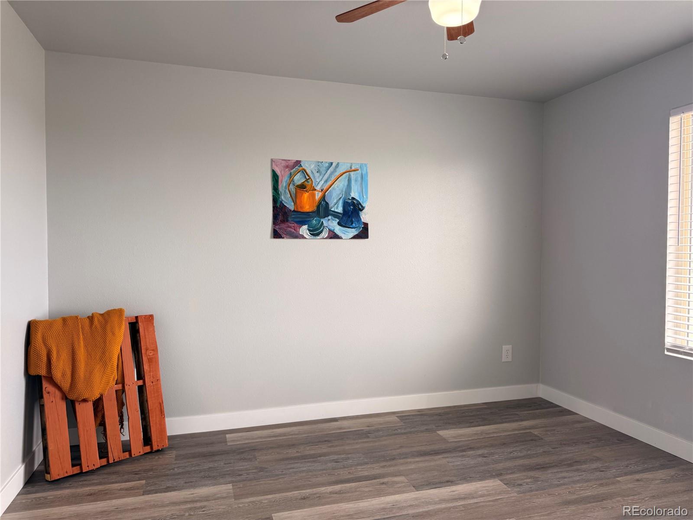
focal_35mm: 24
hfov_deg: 71.6
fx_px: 480
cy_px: 260
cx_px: 346
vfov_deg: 56.8
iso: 80
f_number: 1.78
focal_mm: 6.76
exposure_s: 1/121
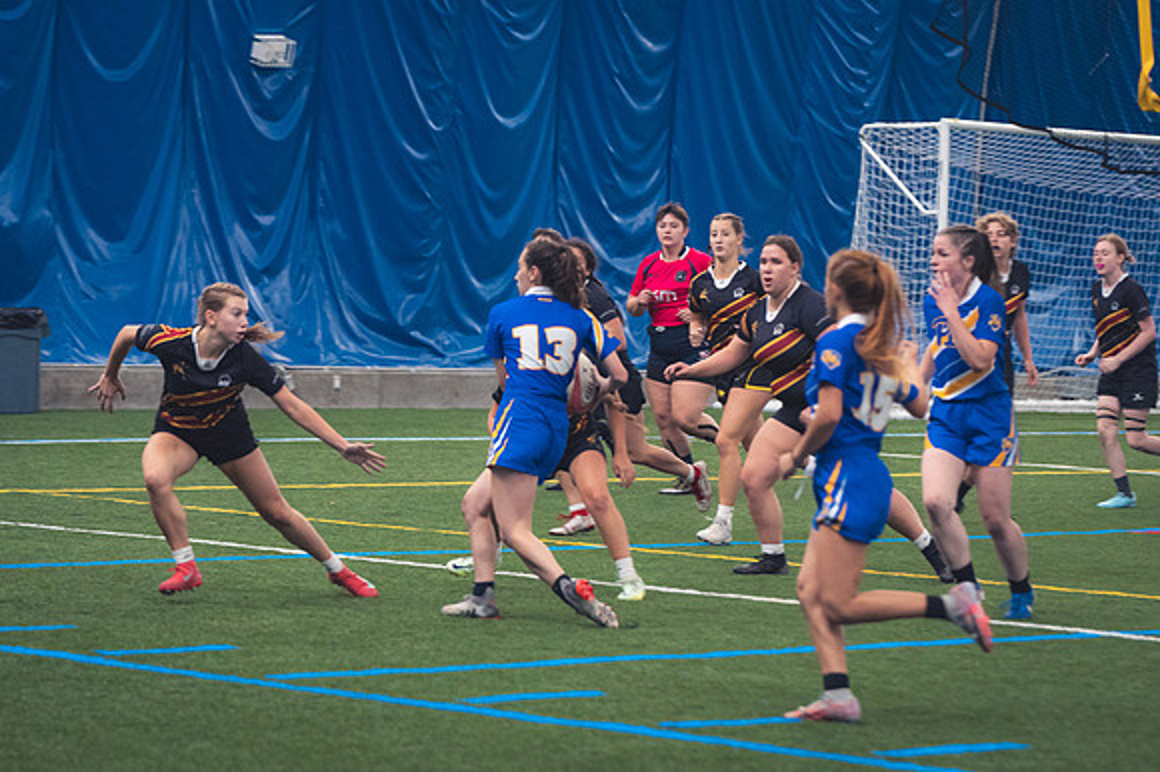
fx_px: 4927
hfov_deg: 13.4
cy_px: 386
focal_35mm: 153
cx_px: 580
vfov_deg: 9.0
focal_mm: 102
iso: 2500
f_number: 2.8
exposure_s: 1/320
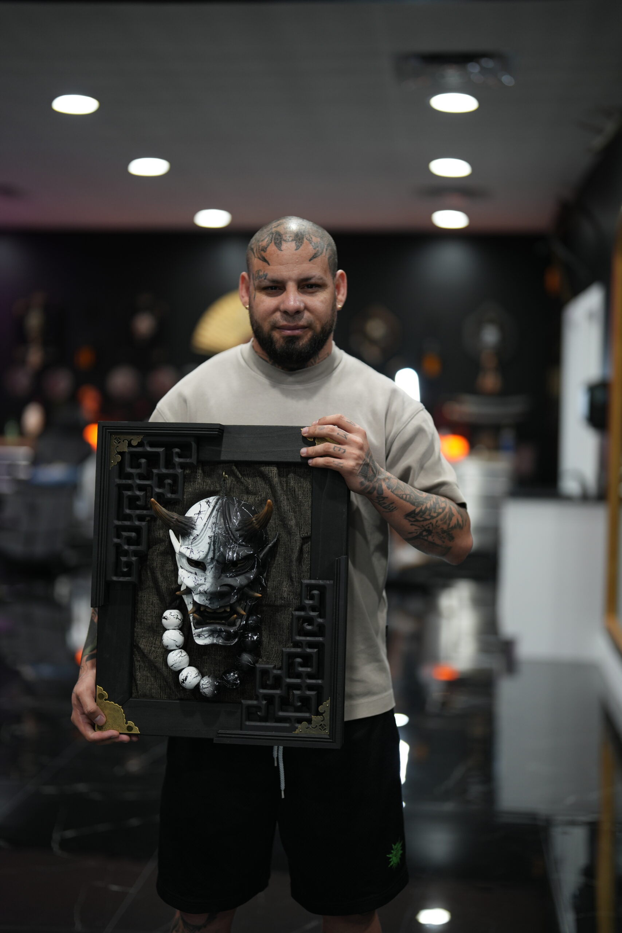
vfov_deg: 39.6
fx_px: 1296
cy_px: 466
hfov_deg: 27.0
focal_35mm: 50
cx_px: 311
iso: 250
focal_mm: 50
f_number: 1.2
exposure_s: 1/125
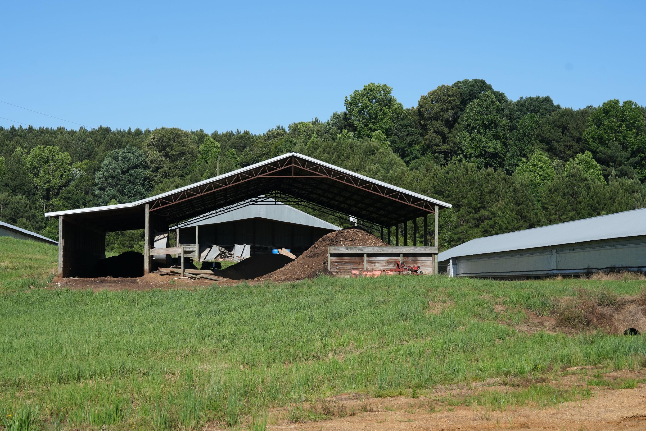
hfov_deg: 26.3
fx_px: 1382
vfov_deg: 17.7
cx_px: 311
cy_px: 232
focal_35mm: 77
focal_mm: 70
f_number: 7.1
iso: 320
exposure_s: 1/1000
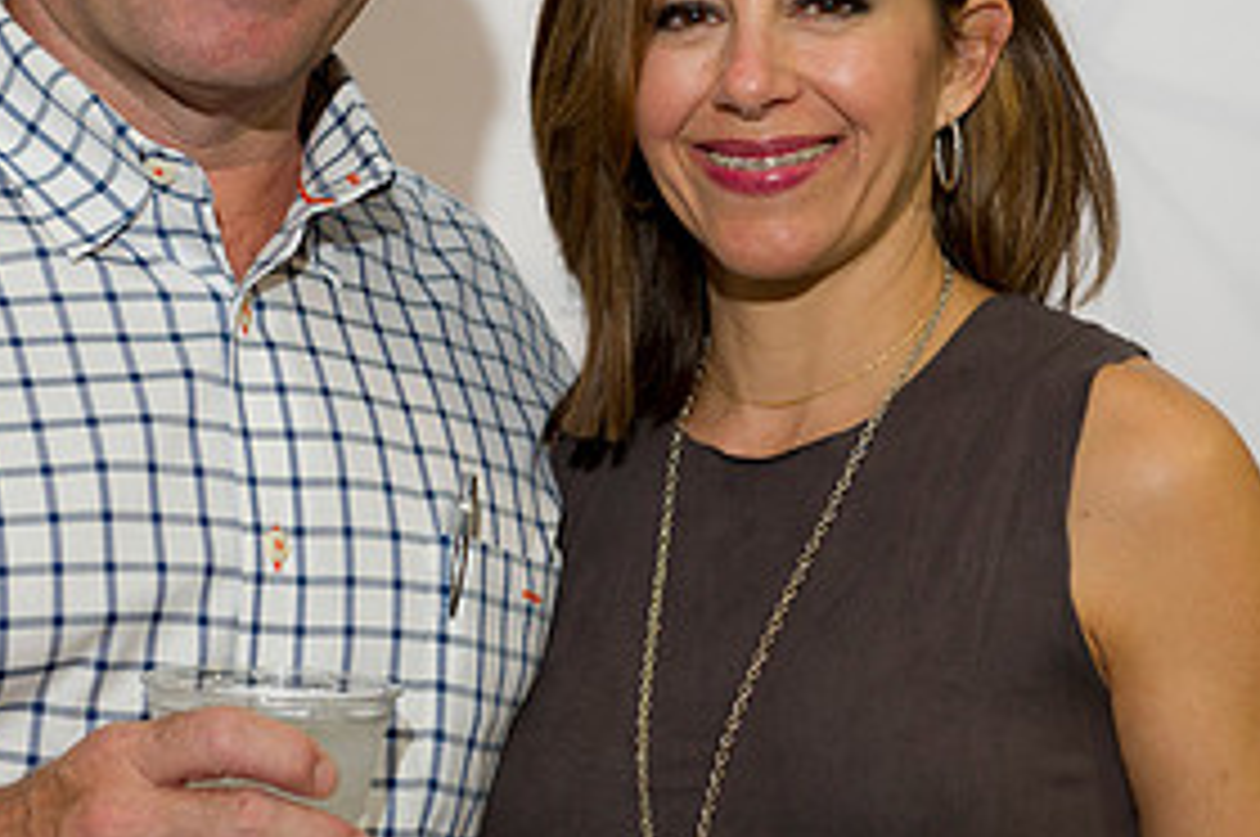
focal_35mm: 116
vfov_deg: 11.8
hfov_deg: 17.6
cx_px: 482
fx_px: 4055
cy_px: 315
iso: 800
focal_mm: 56
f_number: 3.5
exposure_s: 1/125
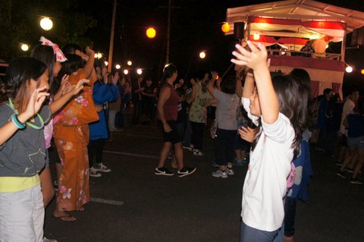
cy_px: 121
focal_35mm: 32
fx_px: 318
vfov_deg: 41.6
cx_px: 182
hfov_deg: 59.5
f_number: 4
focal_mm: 21
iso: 800
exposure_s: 1/60
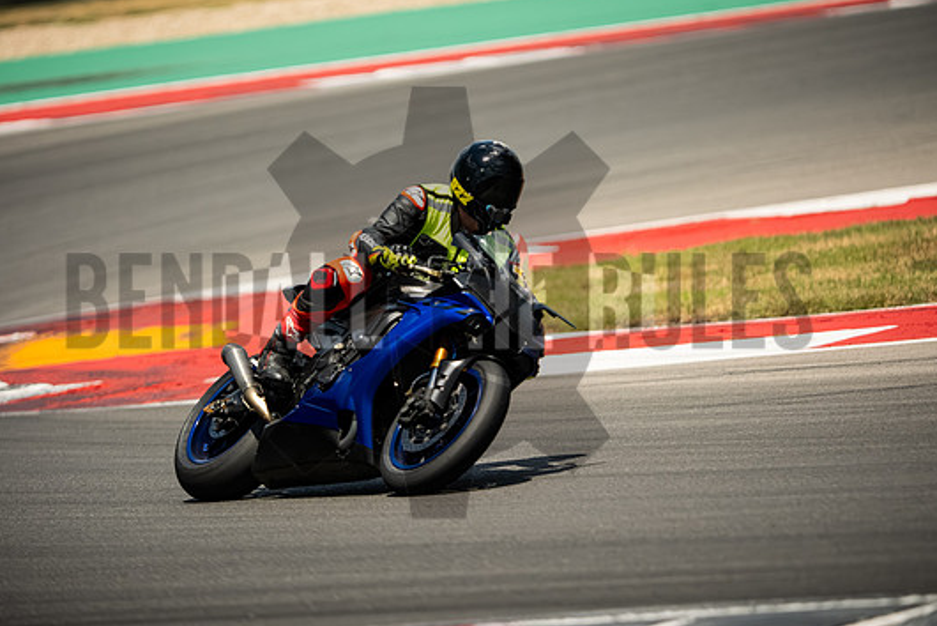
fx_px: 8541
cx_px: 438
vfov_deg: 4.2
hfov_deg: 6.3
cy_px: 303
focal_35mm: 328
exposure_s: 1/2000
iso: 2000
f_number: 2
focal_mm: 200
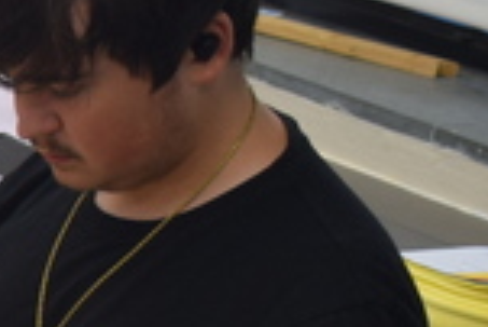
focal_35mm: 191
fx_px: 2592
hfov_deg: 9.5
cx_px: -714
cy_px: 444
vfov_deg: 7.1
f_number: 4
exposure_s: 1/60
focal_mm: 24
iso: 640
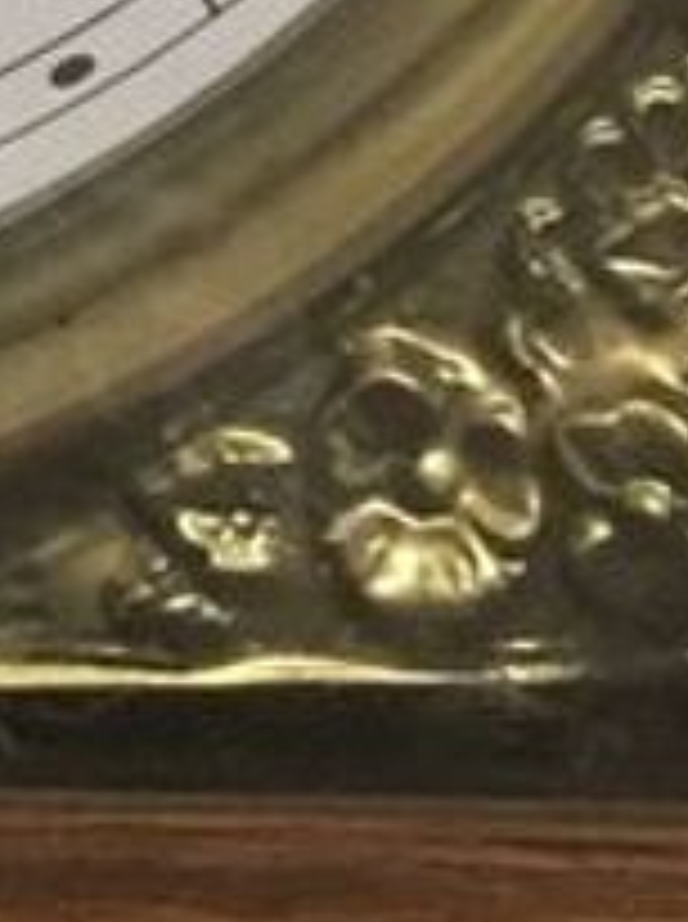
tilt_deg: +5.5
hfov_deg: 7.7
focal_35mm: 189
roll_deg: -0.9
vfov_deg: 8.7
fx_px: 5024
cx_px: -427
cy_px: -1792
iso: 125
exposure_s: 1/8
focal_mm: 4.15
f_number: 2.2
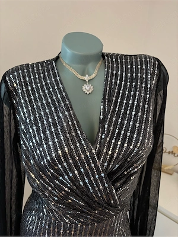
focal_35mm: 26
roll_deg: -5.3
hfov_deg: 53.1
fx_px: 178
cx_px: 89
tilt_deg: -11.0
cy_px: 118
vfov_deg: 67.3
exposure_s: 1/33
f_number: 1.6
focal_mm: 5.96
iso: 500
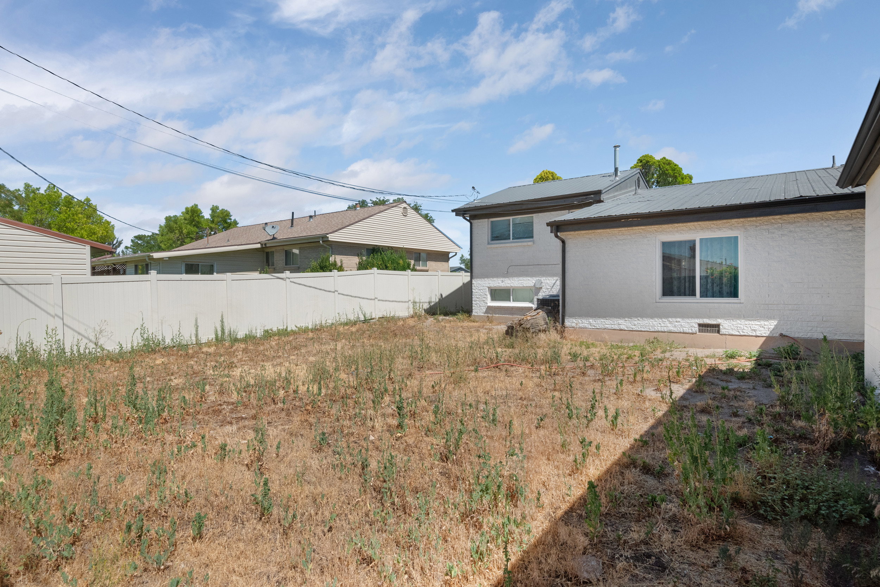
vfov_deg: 64.6
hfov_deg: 86.9
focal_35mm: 19
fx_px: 465
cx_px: 440
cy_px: 294
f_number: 8
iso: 1600
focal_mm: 19
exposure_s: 1/400
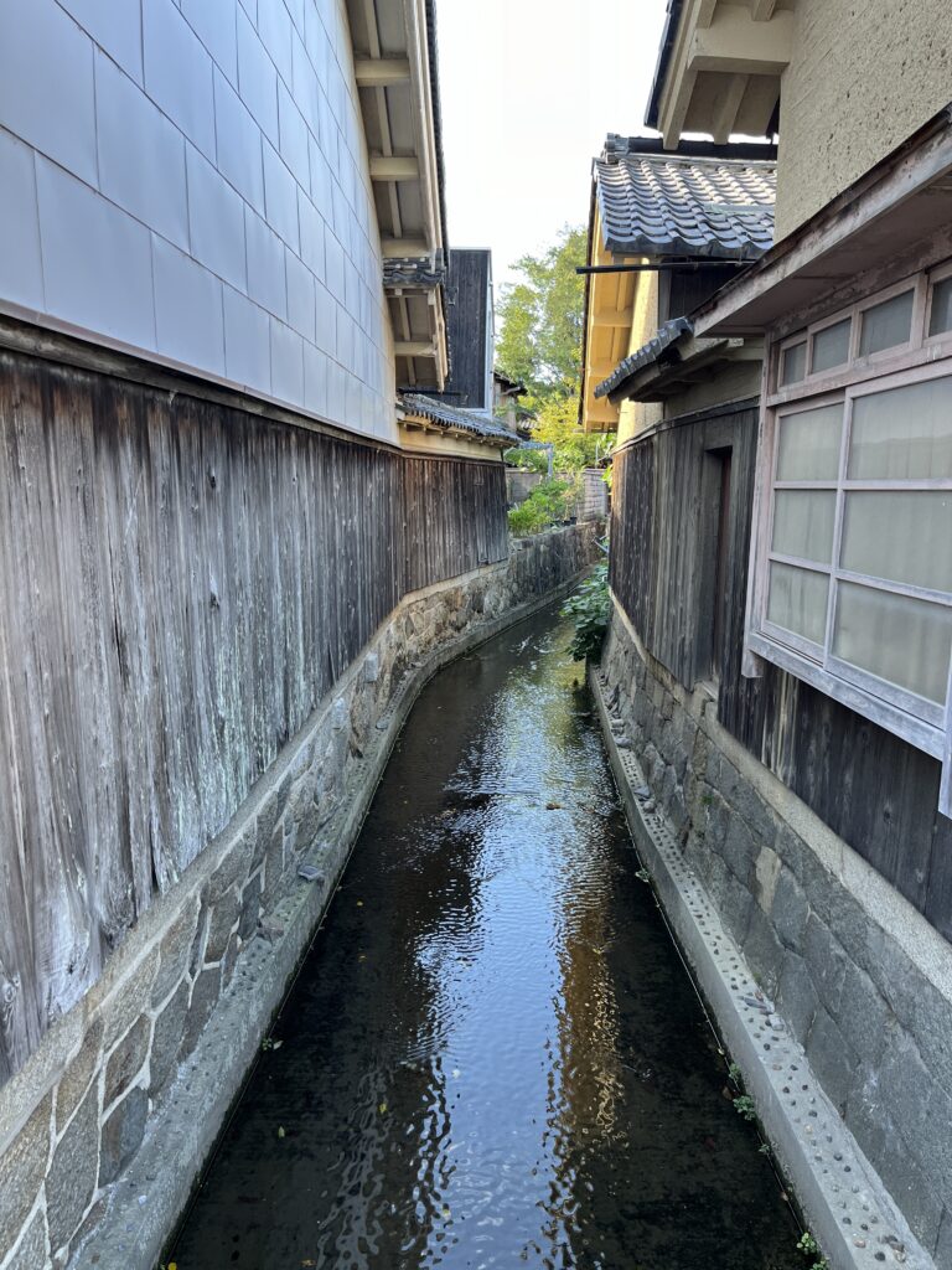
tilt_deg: -9.7
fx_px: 953
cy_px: 635
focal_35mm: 26
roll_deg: +0.1
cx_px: 476
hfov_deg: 53.1
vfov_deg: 67.3
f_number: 1.6
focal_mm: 5.1
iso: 50
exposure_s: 1/121
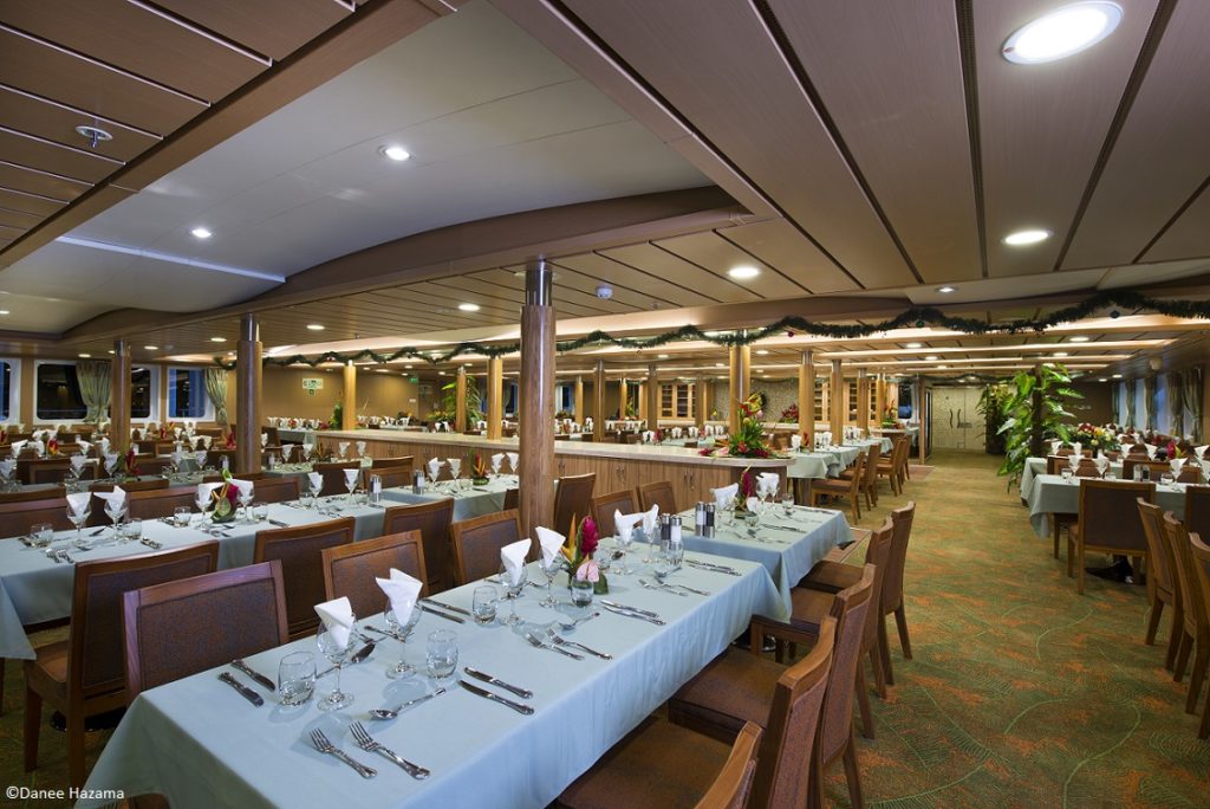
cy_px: 404
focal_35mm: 17
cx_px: 605
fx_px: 572
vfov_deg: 70.5
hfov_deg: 93.2
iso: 200
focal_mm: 17
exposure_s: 1/5
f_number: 8
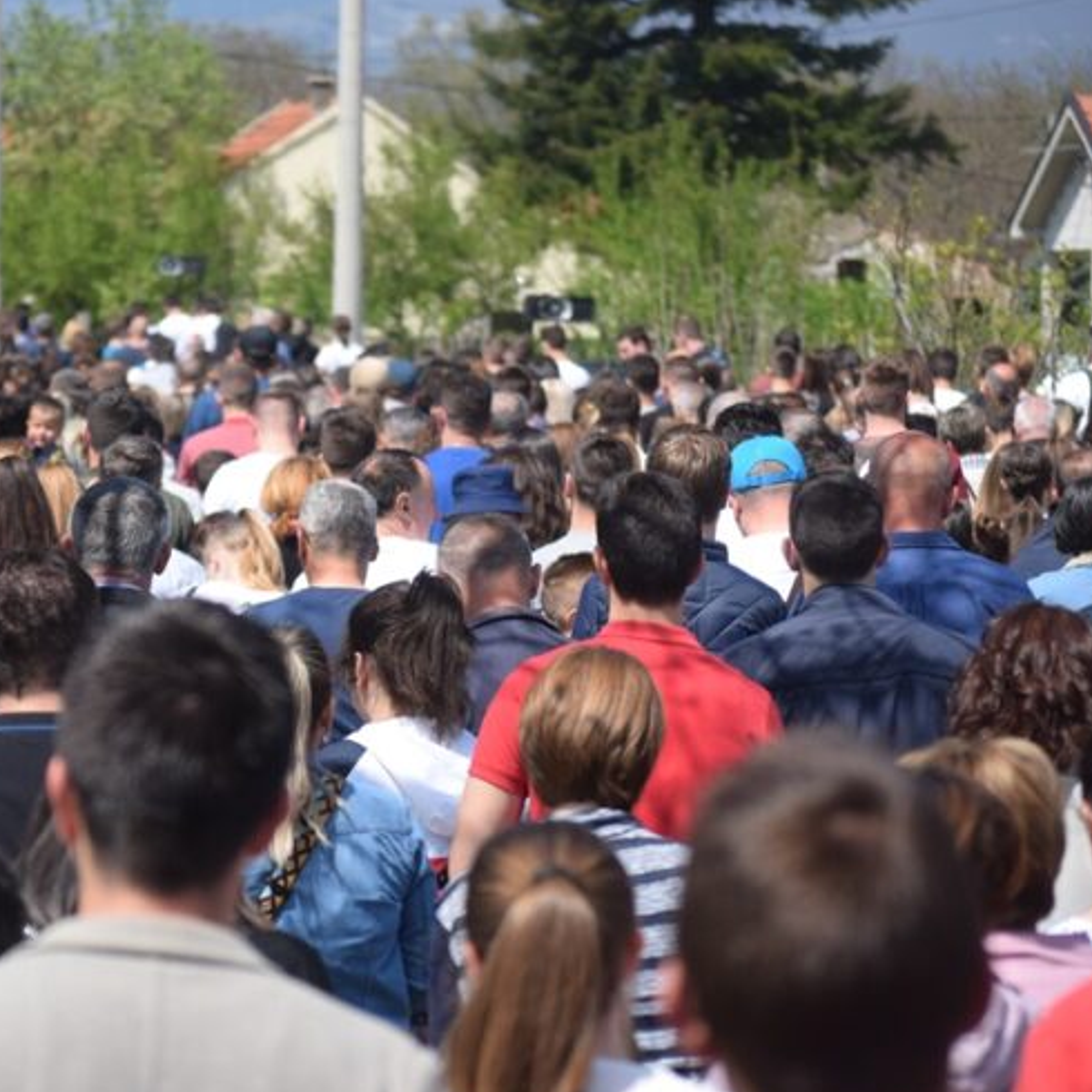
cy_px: 548
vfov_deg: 9.7
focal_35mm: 180
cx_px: 377
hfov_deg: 9.7
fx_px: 6424
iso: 200
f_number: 4.5
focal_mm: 90
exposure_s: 1/1250
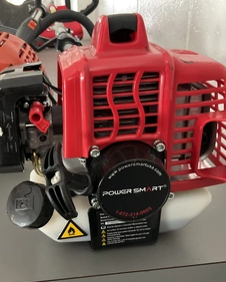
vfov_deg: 45.8
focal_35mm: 40
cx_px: 83
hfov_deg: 37.1
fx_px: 335
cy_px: 143
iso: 250
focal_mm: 3
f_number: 1.8
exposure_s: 1/40
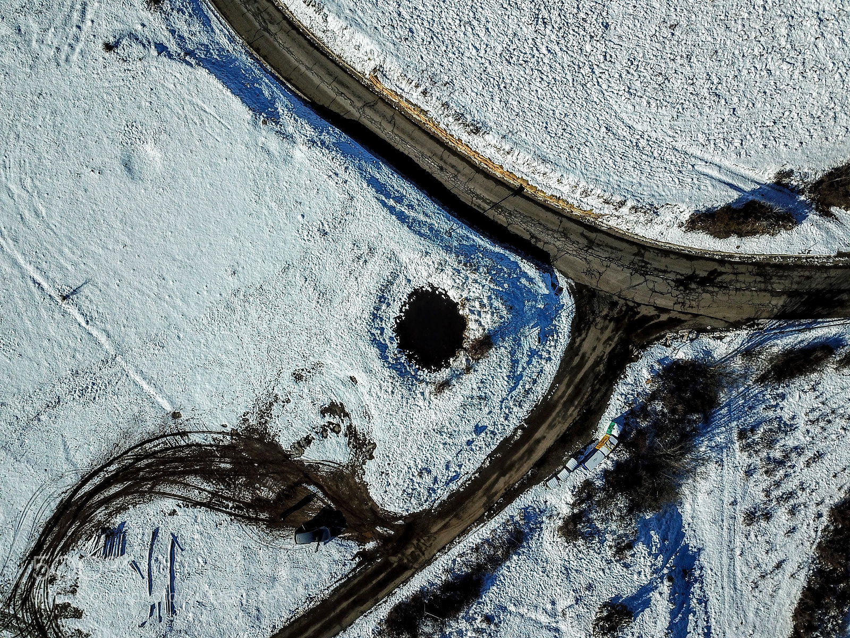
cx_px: 425
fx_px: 638
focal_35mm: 26
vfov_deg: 53.1
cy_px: 319
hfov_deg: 67.3
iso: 100
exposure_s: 1/4115
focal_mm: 4.73
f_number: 2.2
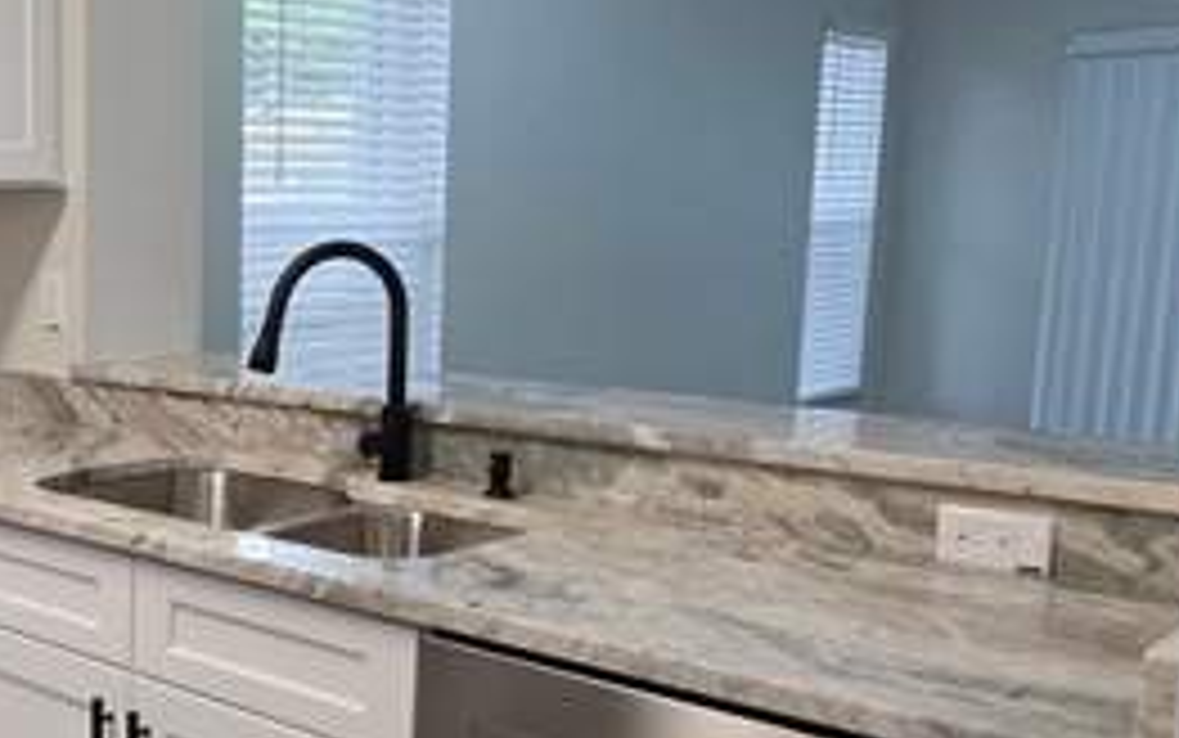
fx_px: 1350
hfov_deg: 40.2
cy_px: 441
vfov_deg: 30.5
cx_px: -50
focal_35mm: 42
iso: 125
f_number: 1.9
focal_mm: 2.2
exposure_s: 1/120
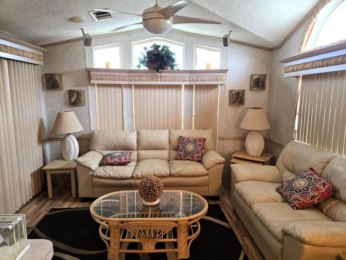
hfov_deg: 73.9
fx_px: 230
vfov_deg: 58.9
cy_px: 130
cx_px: 173
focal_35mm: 23
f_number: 1.8
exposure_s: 1/120
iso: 200
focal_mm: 5.4
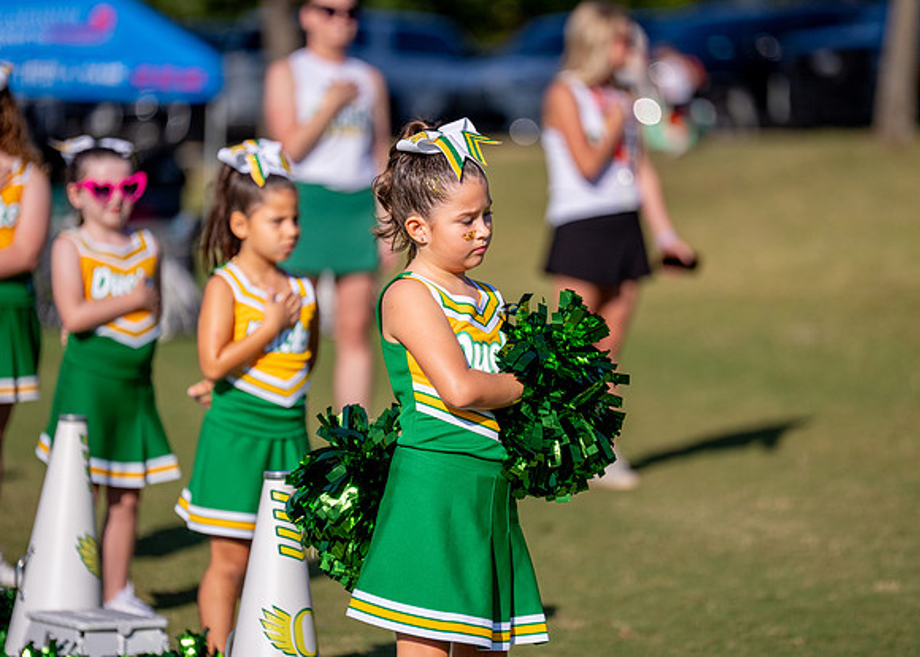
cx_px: 460
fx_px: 5476
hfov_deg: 9.6
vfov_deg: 6.9
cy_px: 322
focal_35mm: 210
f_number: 2.8
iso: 320
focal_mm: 191
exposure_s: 1/12800
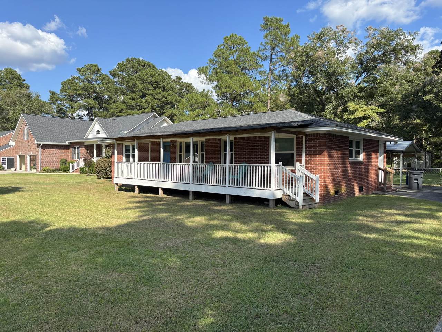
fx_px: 332
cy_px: 166
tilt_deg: -0.8
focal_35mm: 26
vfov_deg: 53.1
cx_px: 221
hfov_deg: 67.3
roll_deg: -0.2
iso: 50
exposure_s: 1/1499
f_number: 1.6
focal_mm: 5.96
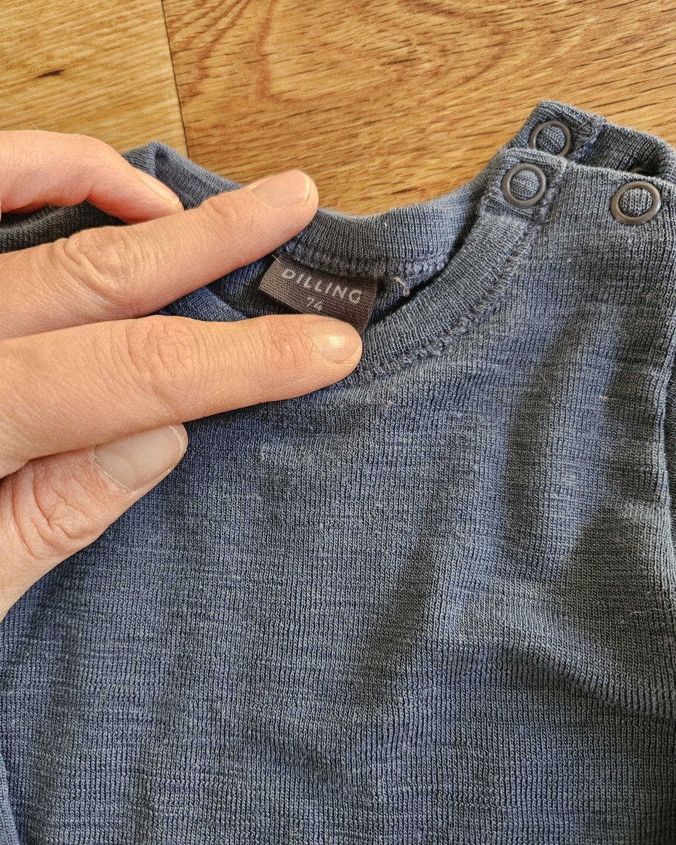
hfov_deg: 58.8
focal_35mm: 24
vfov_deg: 70.2
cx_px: 338
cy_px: 443
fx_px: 600
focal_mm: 5.4
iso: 1000
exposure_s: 1/100
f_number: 1.8
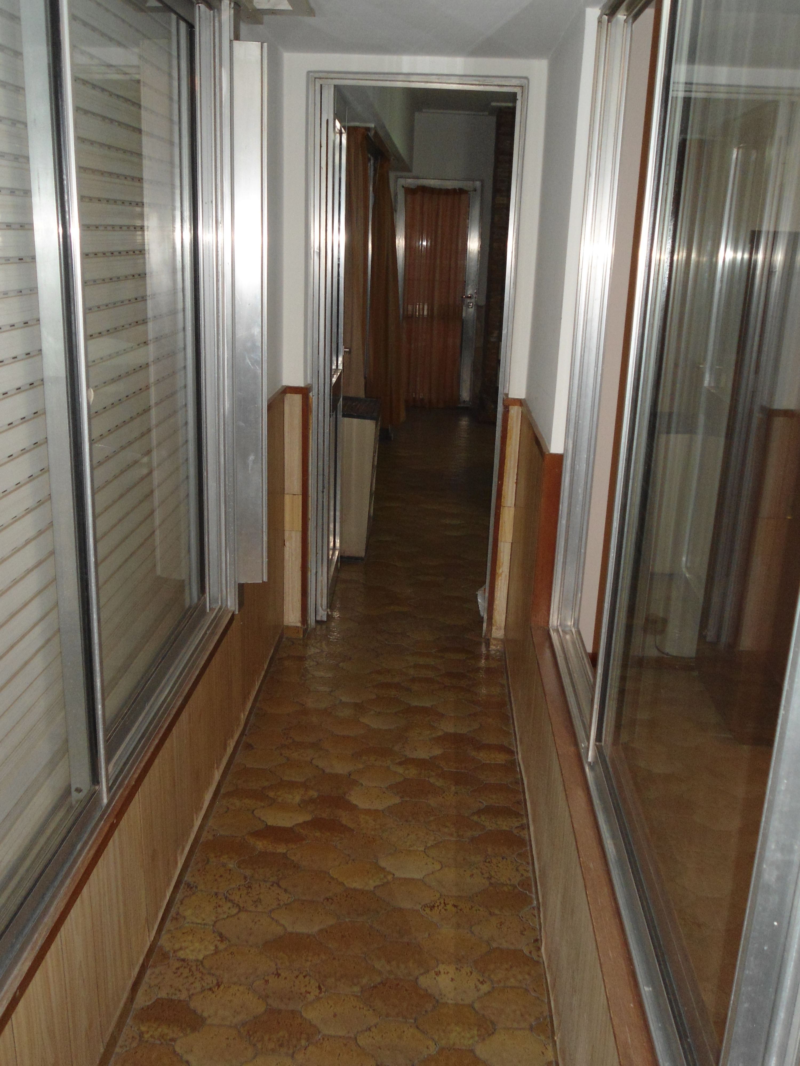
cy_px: 533
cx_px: 400
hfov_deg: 45.4
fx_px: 955
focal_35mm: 31
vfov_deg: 58.4
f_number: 3
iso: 200
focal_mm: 5.6
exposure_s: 1/40
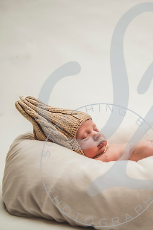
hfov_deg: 17.7
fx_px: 485
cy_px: 115
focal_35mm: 76
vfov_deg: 26.7
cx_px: 133
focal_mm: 50
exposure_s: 1/125
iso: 100
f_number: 2.8
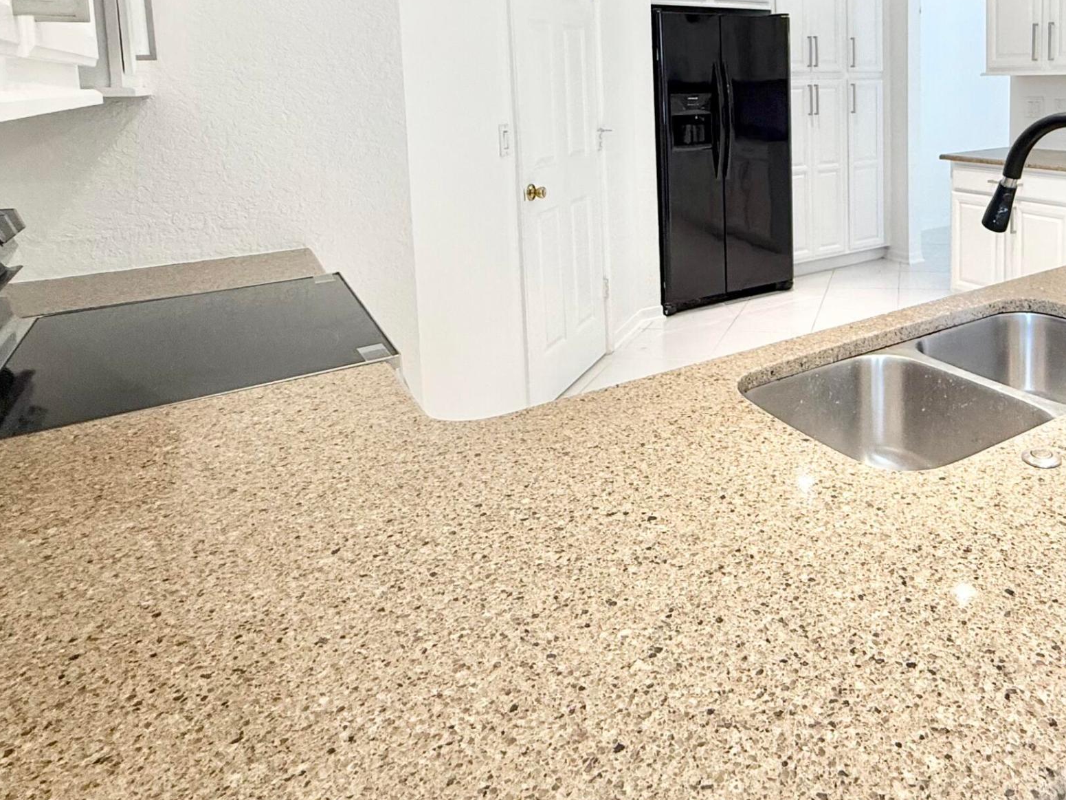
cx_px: 799
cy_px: 151
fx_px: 801
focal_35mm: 26
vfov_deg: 49.7
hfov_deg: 63.4
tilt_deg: -4.7
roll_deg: +0.5
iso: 200
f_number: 2.2
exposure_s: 1/120
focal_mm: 2.22
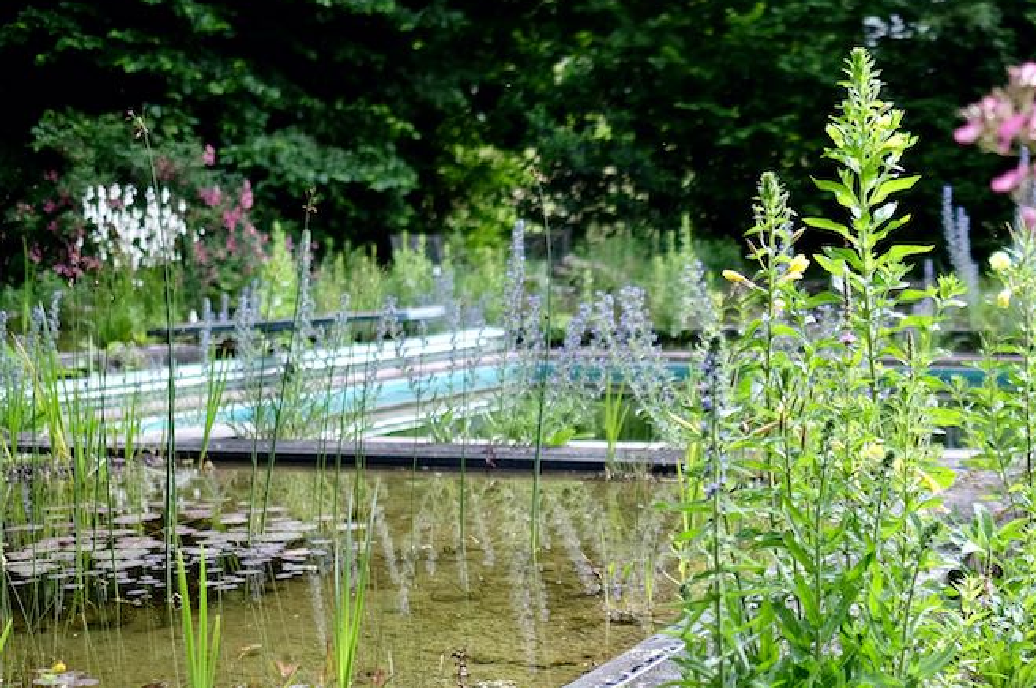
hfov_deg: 30.3
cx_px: 895
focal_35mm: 64
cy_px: 481
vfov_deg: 21.1
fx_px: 1840
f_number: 1.4
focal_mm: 23
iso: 200
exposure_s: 1/850
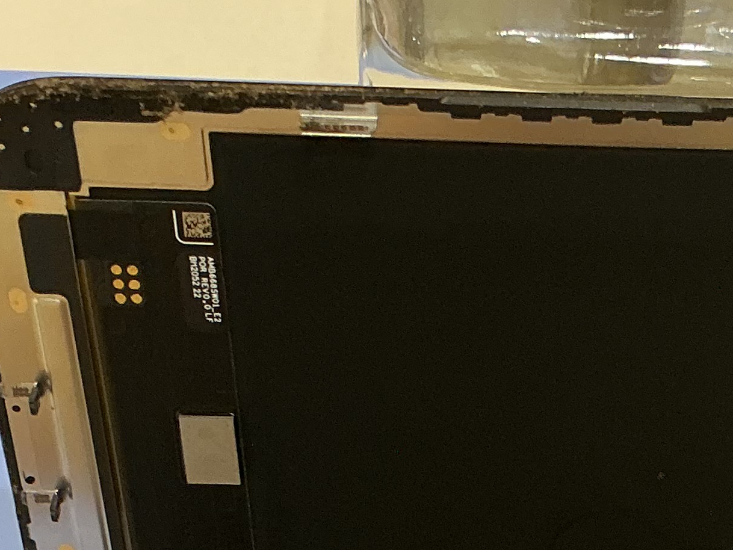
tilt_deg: -67.0
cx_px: 628
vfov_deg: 14.4
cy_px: 821
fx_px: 2033
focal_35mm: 96
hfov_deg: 20.1
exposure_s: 1/50
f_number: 1.8
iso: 64
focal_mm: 3
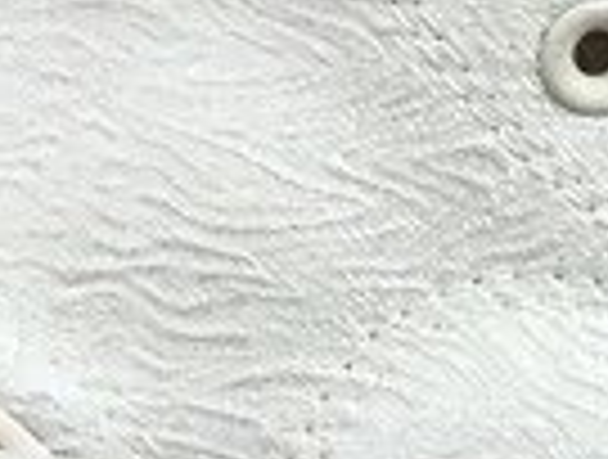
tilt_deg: -16.5
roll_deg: +0.5
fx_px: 3628
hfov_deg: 9.6
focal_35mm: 206
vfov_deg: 7.2
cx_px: 491
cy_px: 578
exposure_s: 1/411
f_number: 2.4
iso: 25
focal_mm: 3.3
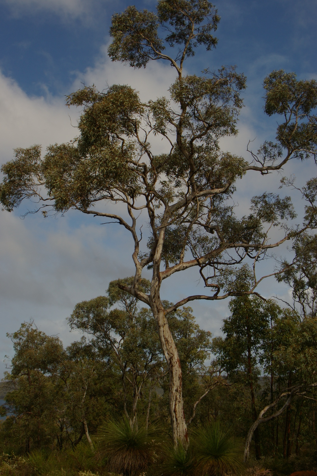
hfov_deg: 31.8
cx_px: 158
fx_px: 556
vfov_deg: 46.4
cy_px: 238
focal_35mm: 42
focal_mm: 28
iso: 200
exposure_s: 1/350
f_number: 9.5
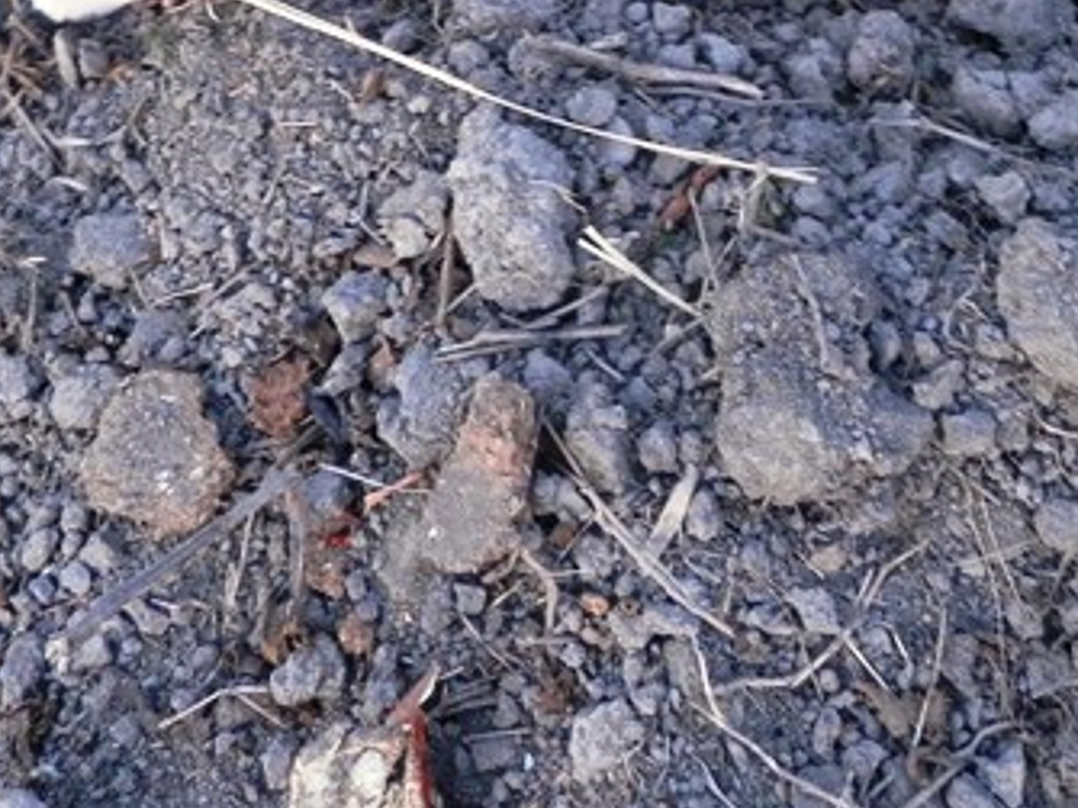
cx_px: 563
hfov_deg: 30.3
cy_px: -195
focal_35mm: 64
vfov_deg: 21.1
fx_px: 1992
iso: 160
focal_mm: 4.5
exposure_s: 1/30
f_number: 3
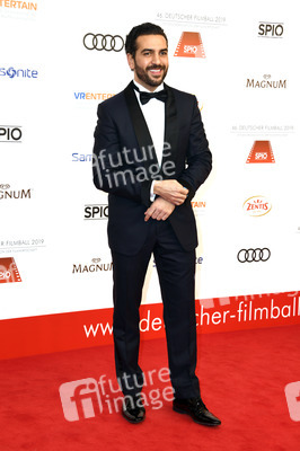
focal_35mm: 70
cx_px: 150
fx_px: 876
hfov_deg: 19.4
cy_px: 226
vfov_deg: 28.9
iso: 320
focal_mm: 70
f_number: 6.3
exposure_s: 1/125
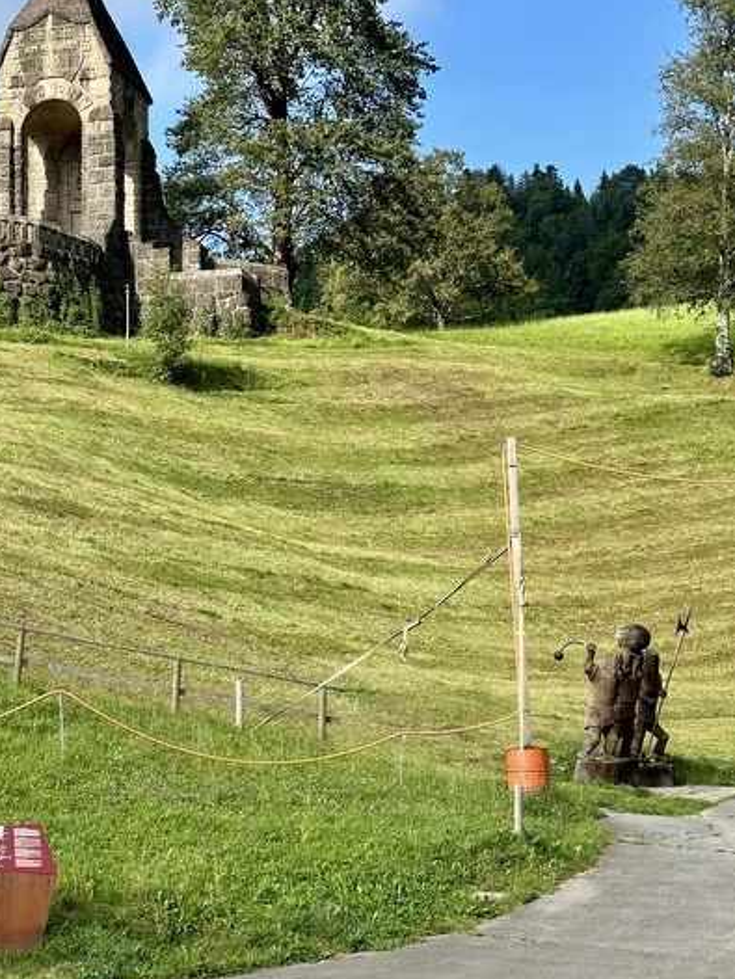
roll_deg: -0.2
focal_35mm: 73
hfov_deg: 20.1
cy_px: 488
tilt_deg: +8.3
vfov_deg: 26.7
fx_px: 2065
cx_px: 220
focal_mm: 6.86
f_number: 1.78
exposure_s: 1/1916
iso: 64
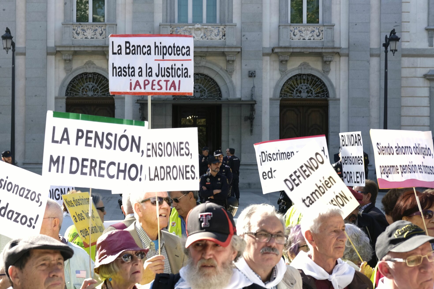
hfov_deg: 29.1
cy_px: 153
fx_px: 832
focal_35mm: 69
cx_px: 159
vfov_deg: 19.7
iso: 100
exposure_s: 1/100
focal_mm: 35
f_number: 5.6
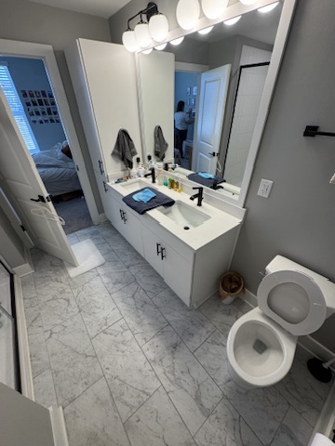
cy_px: 223
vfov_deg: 102.1
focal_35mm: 14
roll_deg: +0.9
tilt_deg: -32.9
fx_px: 181
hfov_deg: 85.7
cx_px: 168
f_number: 2.2
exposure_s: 1/120
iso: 125
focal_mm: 2.22
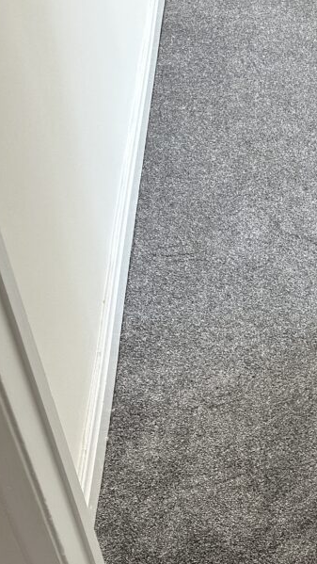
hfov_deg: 18.6
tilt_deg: -49.8
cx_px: 311
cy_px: 475
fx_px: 941
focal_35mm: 63
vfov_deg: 32.2
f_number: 1.5
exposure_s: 1/121
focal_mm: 5.7
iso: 40
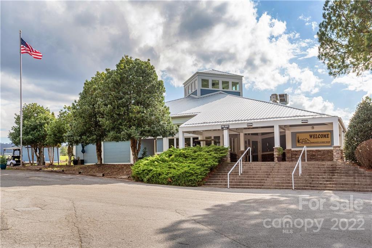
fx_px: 331
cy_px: 124
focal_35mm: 32
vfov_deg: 41.1
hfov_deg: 58.7
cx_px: 186
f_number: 7.1
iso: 320
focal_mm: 32
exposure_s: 1/1600
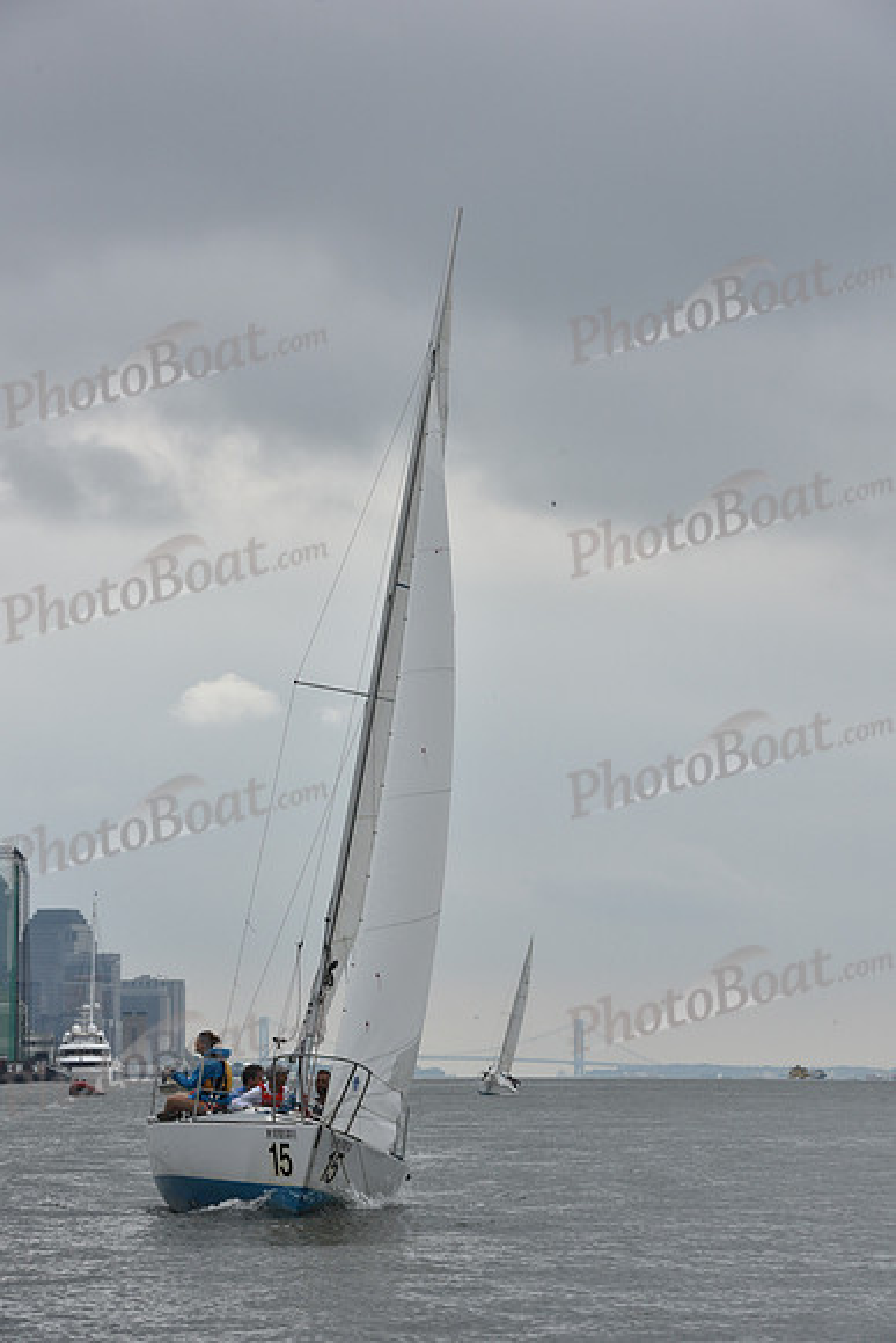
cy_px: 672
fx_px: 4850
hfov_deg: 10.6
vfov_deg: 15.8
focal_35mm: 130
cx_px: 448
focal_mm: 130
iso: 400
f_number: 11
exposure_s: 1/800
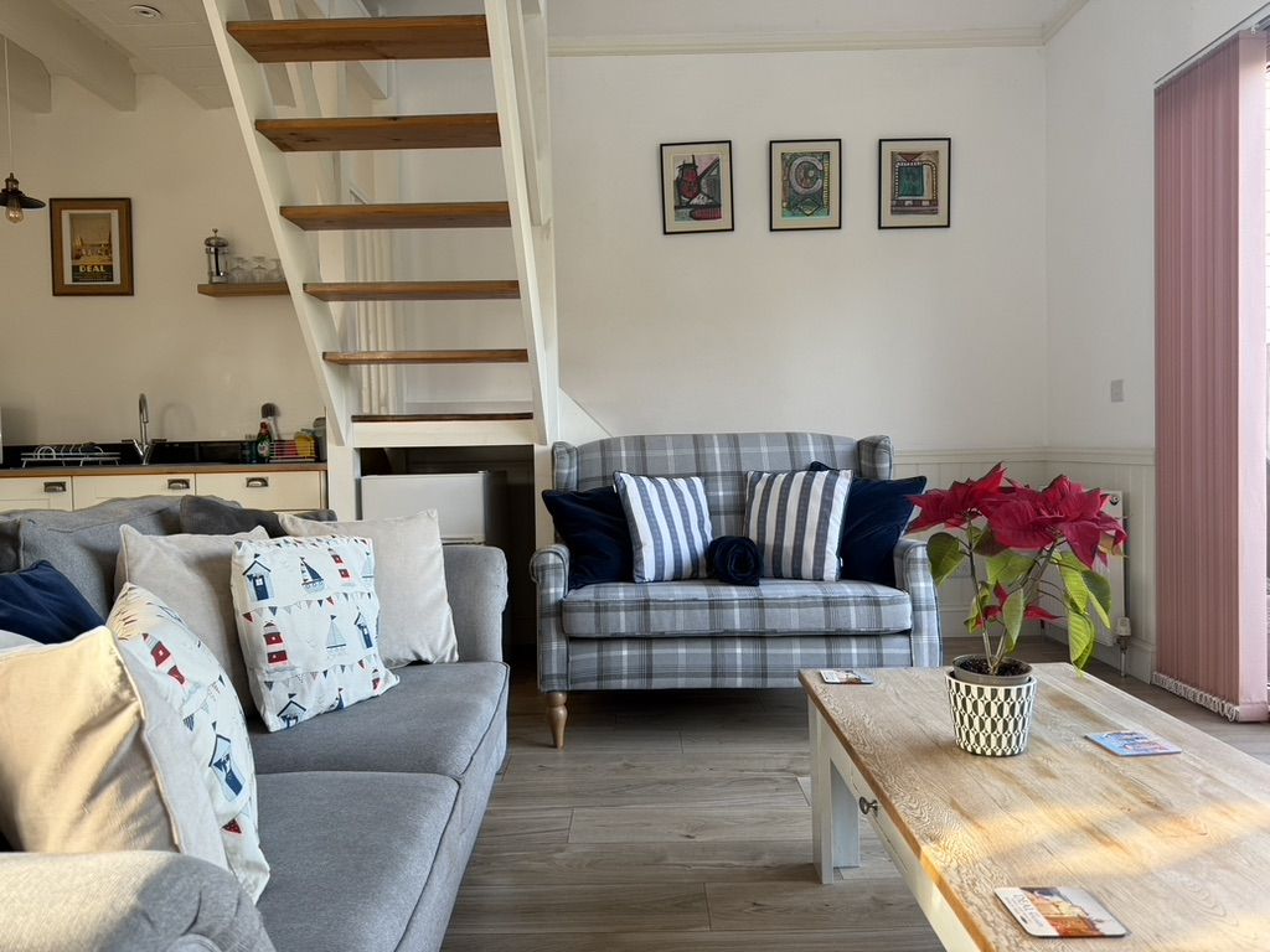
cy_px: 476
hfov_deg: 71.6
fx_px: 881
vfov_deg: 56.8
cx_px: 635
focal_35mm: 24
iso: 125
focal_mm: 6.76
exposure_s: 1/121
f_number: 1.78
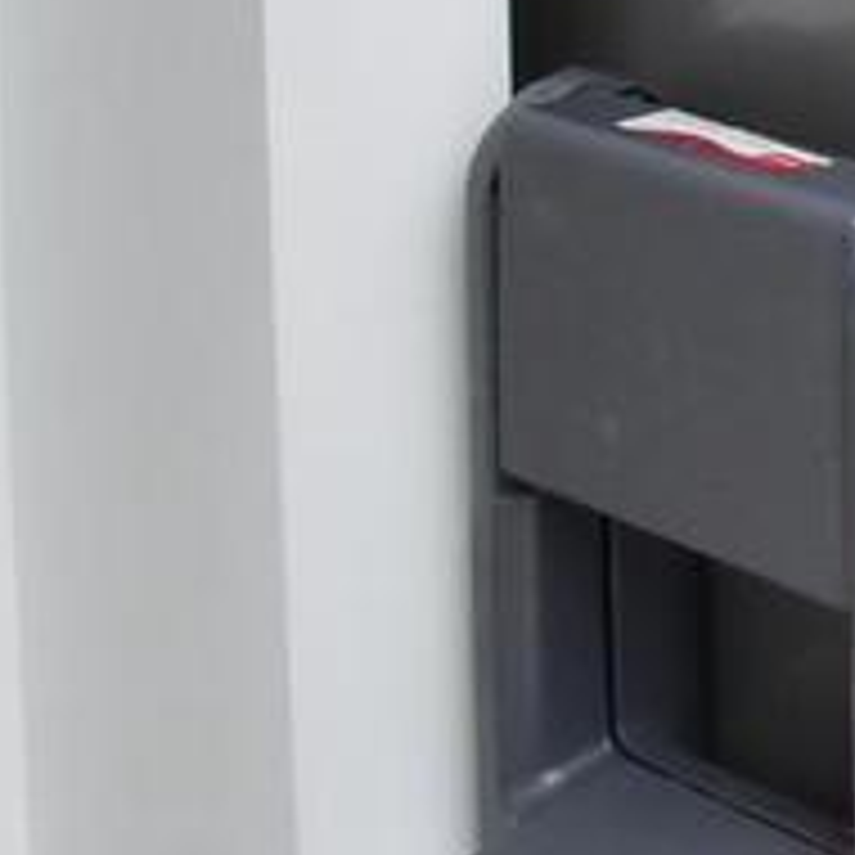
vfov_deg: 12.8
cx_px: 3218
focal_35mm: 116
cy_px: -932
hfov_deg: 8.7
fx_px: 3242
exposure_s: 1/80
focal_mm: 12
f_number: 9
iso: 800
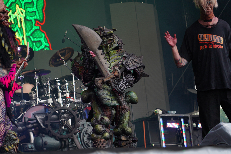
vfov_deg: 13.0
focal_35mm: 105
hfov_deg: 19.5
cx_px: 116
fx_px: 674
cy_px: 77
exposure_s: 1/125
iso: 200
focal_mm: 105
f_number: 4
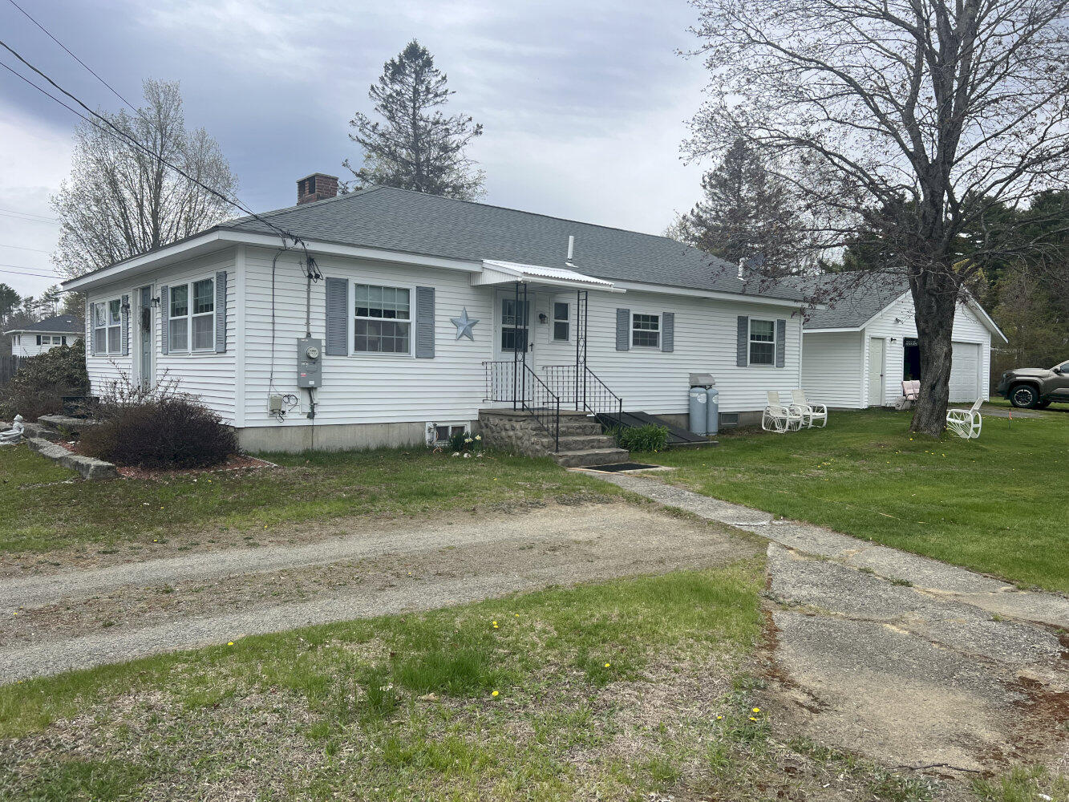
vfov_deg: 53.1
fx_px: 803
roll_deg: -0.7
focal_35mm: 26
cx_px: 534
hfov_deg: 67.3
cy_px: 401
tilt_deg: -2.2
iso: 50
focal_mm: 5.7
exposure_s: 1/2841
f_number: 1.5
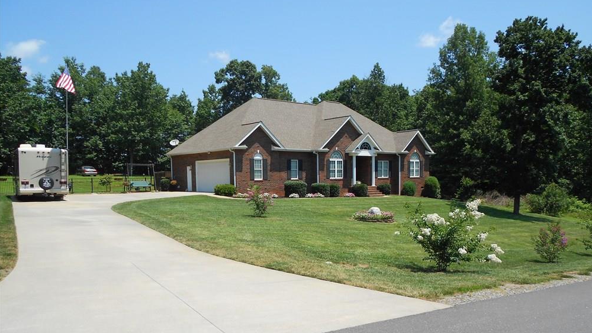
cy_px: 205
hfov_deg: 66.0
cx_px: 302
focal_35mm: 29
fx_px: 455
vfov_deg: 40.0
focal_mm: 4.6
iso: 80
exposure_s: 1/800
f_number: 3.2
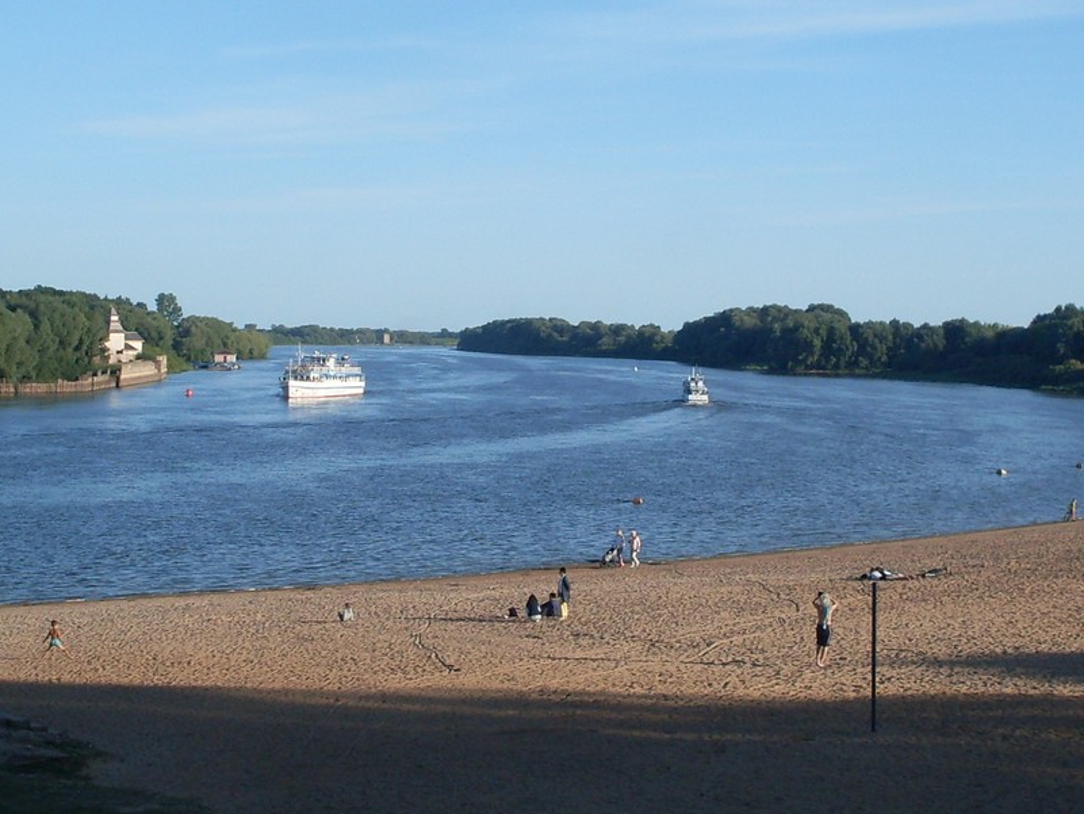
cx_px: 551
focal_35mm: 68
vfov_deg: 21.6
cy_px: 360
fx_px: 2130
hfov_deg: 28.6
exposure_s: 1/180
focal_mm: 6.3
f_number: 8.4
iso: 80
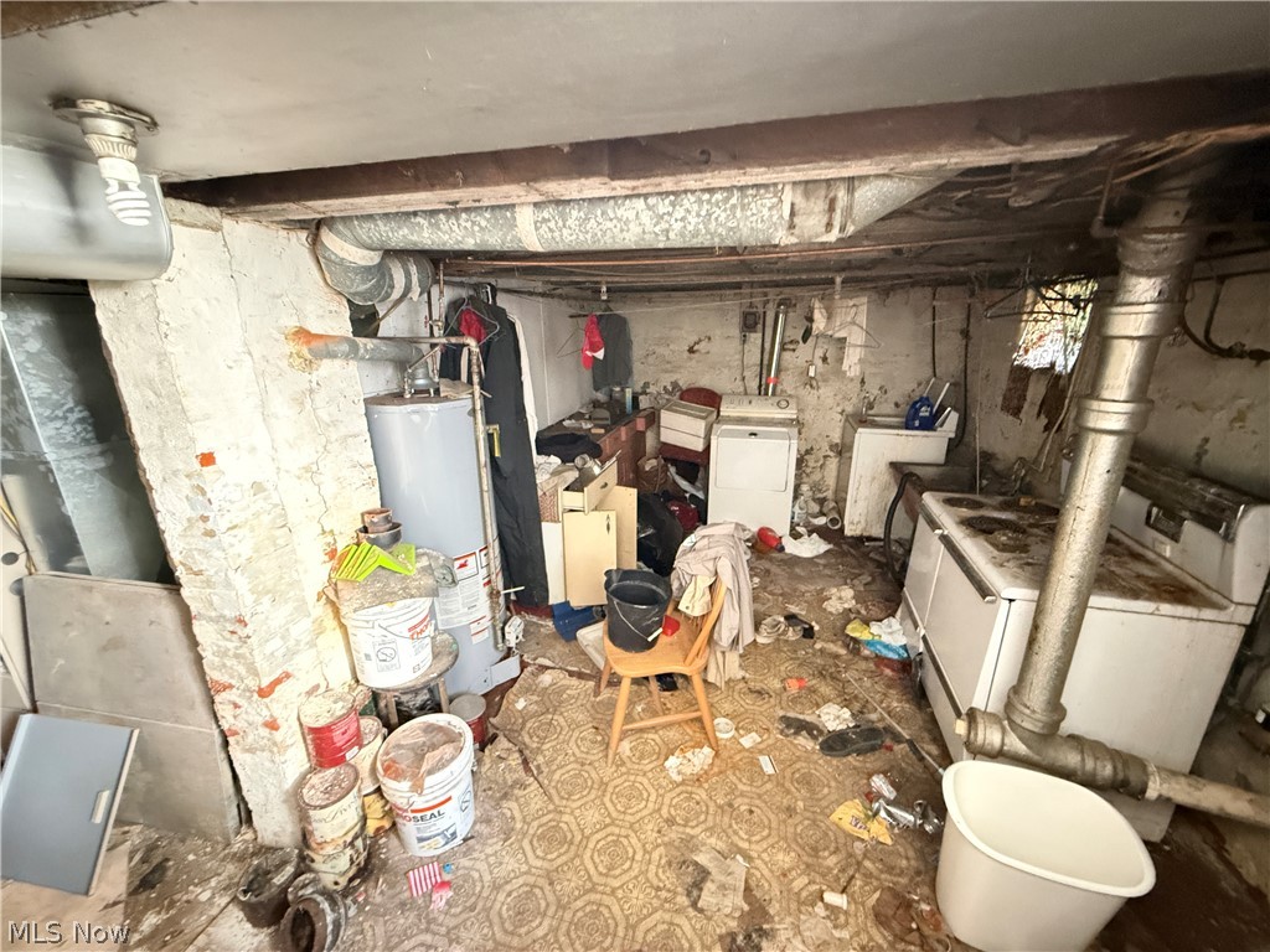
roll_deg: +0.9
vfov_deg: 85.7
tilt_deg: -16.0
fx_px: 514
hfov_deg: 102.1
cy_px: 476
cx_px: 635
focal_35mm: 14
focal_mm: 2.22
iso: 3200
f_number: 2.2
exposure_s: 1/15
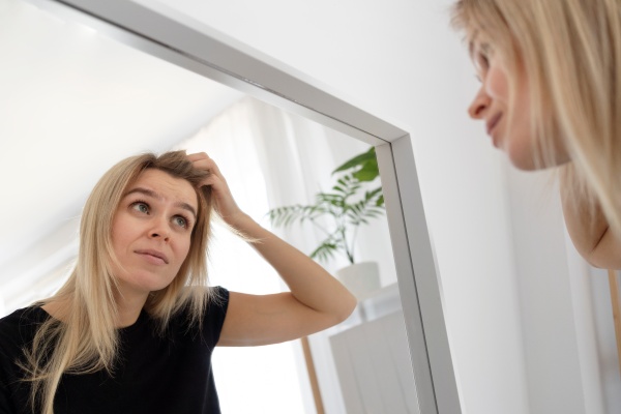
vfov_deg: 37.9
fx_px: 604
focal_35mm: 35
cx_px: 310
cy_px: 207
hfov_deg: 54.4
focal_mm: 35
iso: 640
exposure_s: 1/200
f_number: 3.2
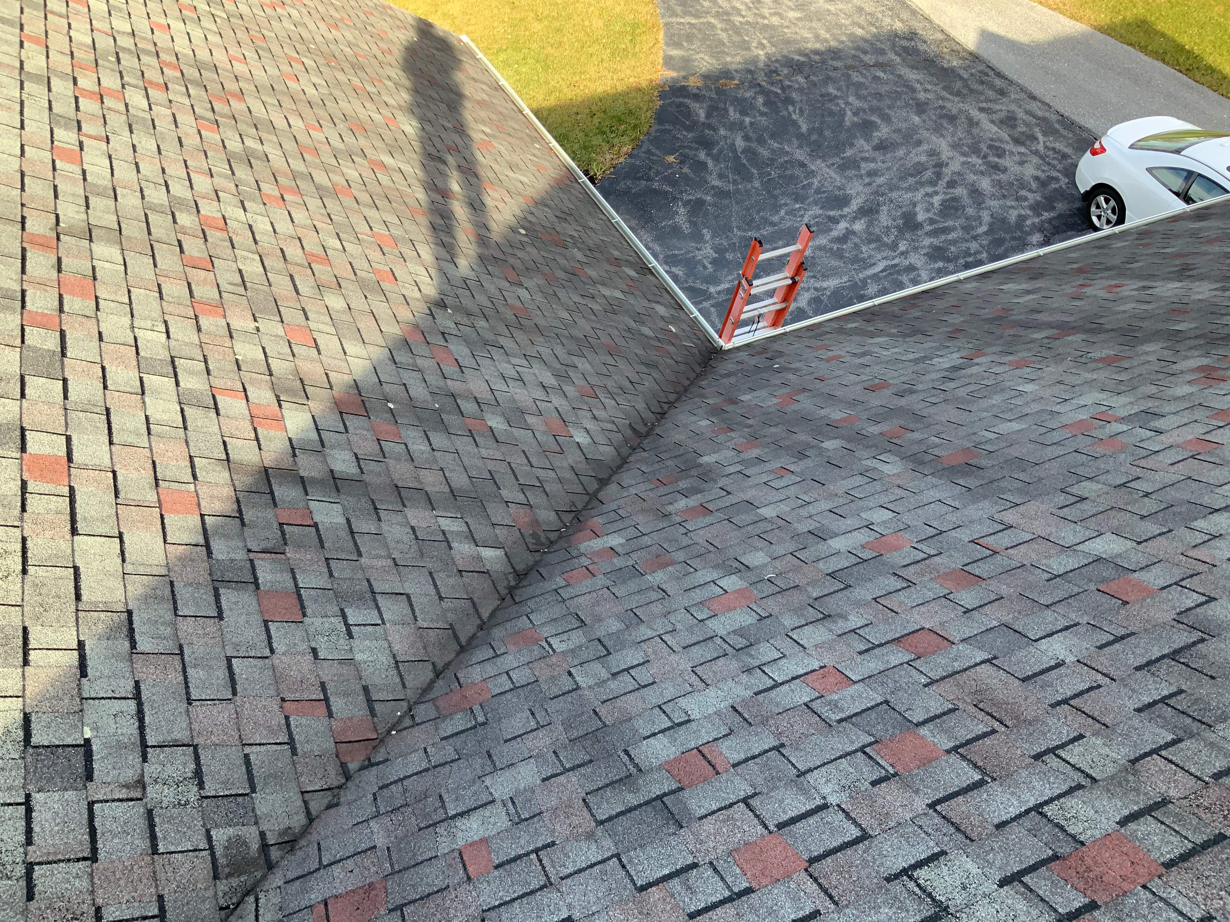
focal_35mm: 29
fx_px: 1030
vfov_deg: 48.2
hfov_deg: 61.7
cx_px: 615
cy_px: 461
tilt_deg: -43.7
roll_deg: +4.2
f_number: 1.8
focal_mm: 3
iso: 16
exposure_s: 1/194
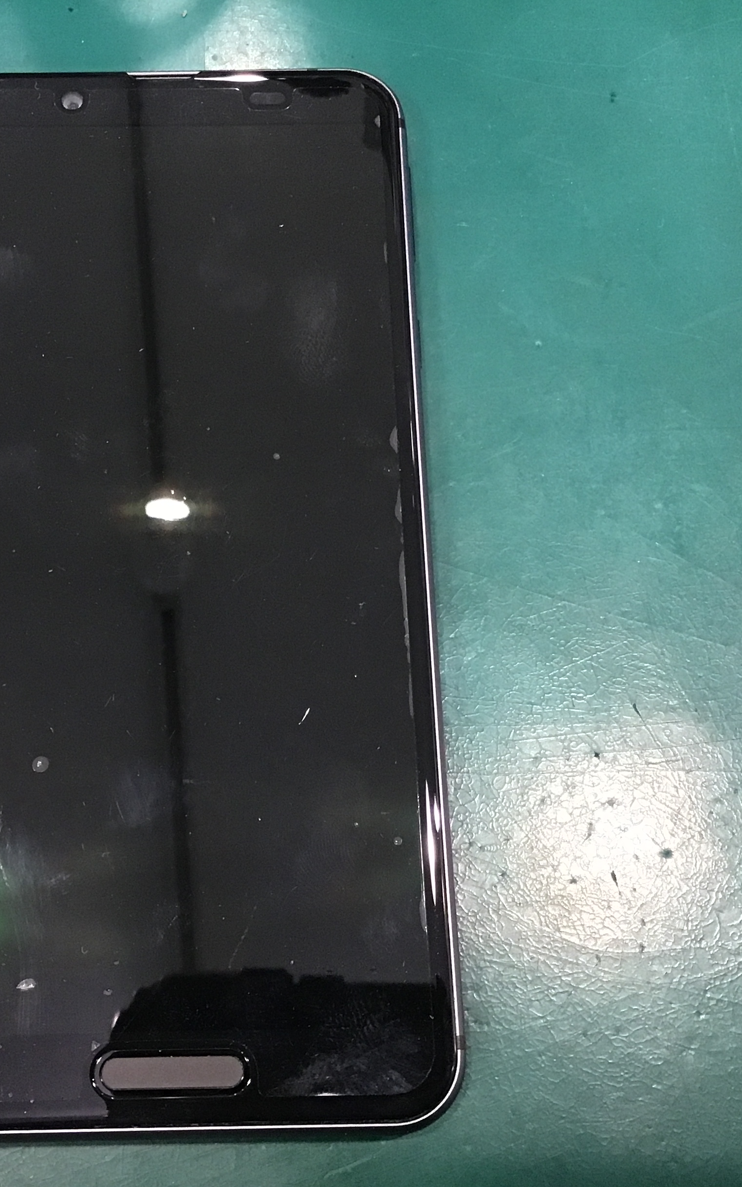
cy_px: 593
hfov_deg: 28.9
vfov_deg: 45.3
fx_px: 1423
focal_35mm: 44
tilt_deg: -72.7
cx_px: 211
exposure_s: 1/30
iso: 160
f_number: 2.4
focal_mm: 3.3
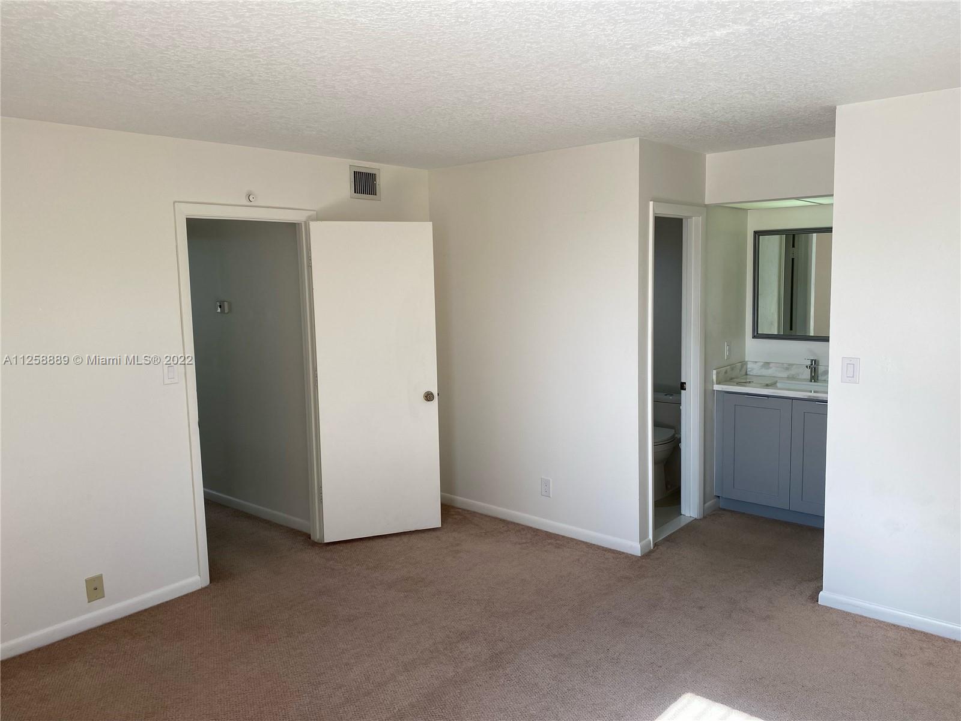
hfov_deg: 67.3
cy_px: 360
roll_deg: +1.0
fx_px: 722
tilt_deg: -6.7
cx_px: 480
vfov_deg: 53.1
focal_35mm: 26
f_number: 1.8
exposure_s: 1/123
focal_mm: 4.25
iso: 32
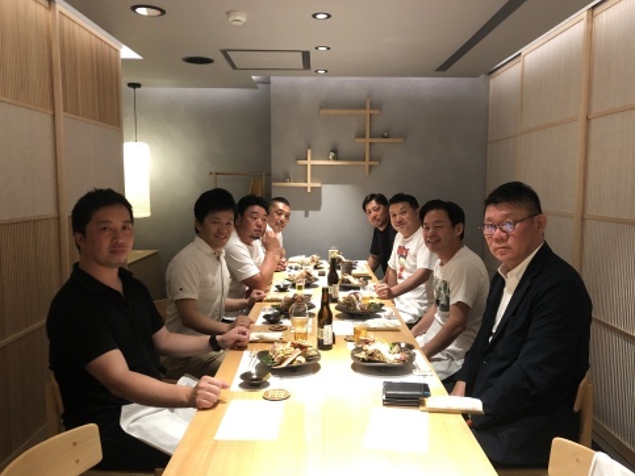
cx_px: 327
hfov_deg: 61.7
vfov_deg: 48.2
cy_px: 236
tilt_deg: -5.9
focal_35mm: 29
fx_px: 532
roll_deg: -0.7
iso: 100
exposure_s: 1/9
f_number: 1.8
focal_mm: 4
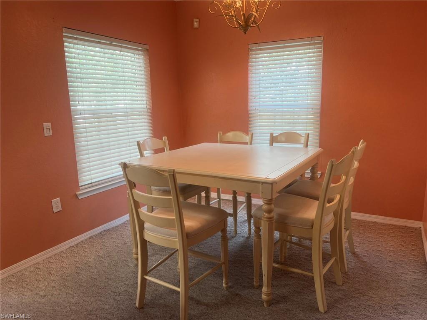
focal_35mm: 26
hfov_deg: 67.3
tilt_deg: -11.0
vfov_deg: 53.1
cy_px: 160
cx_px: 214
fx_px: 321
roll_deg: +2.0
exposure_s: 1/120
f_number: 1.5
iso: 80
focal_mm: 5.7
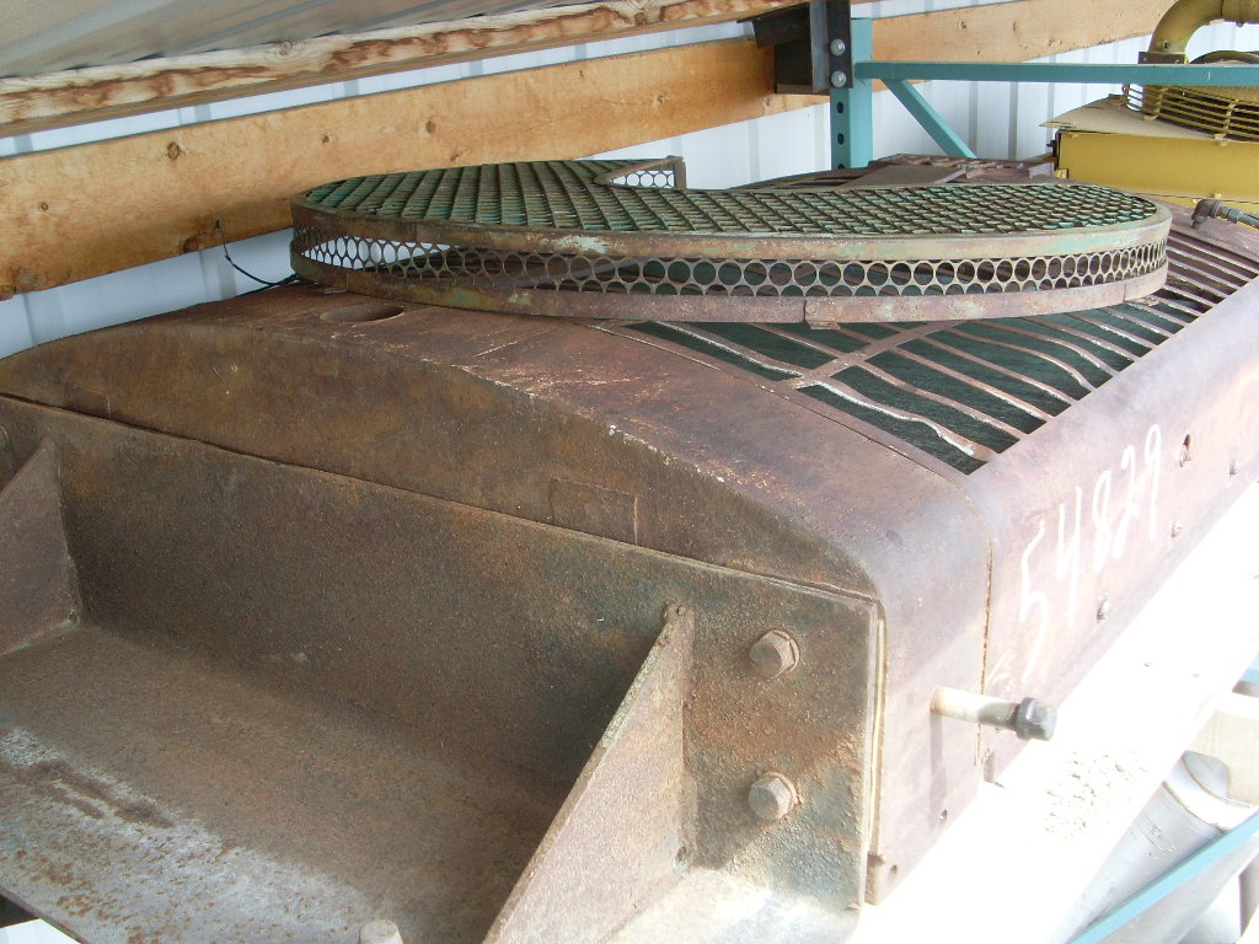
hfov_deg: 49.0
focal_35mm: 38
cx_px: 630
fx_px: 1382
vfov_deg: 37.7
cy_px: 472
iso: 80
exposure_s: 1/180
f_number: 3
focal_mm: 6.3
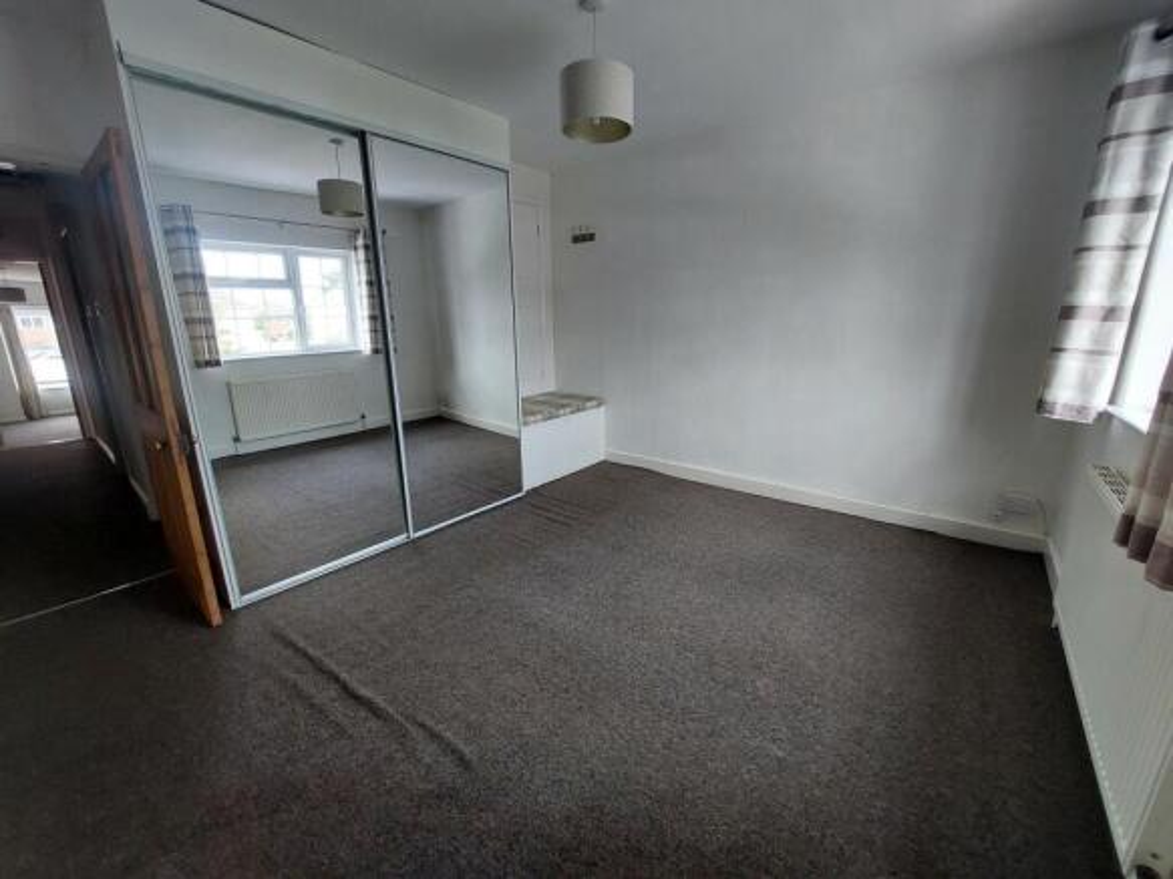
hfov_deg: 106.2
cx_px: 586
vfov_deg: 89.9
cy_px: 440
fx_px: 440
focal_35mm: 13
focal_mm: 1.74
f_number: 2.2
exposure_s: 1/100
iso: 100
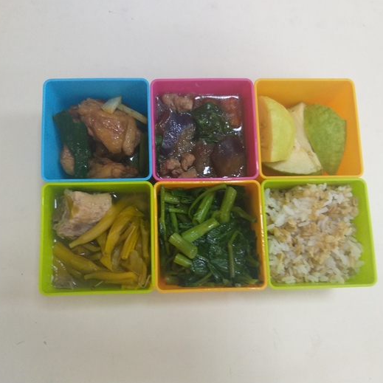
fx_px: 388
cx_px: 177
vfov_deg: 52.5
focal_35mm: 31
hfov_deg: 52.5
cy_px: 192
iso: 125
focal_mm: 3.93
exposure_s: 1/60
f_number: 1.7
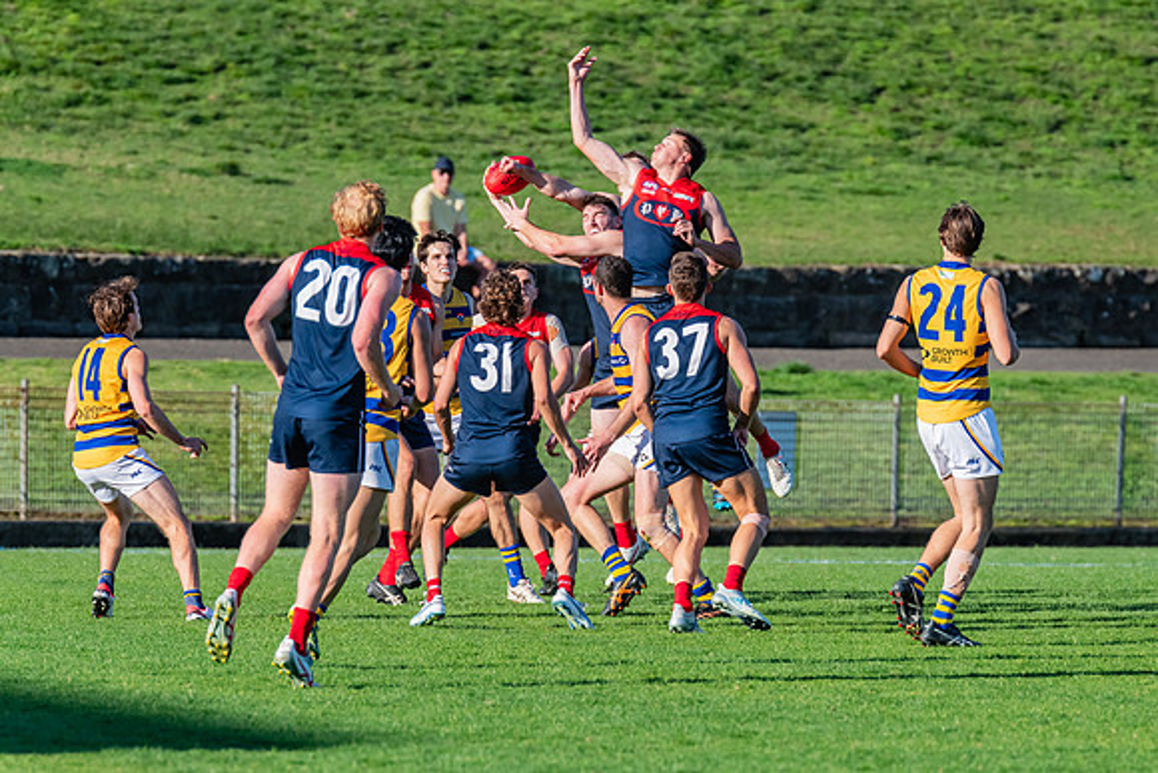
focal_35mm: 500
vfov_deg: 2.7
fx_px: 16097
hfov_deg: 4.1
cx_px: 646
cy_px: 342
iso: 800
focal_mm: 420
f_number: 9
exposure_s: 1/1600
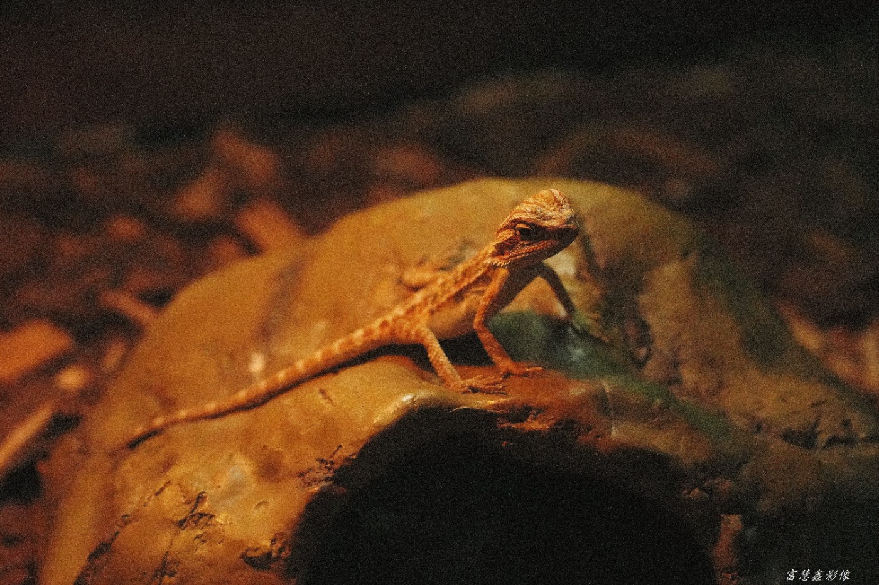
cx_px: 440
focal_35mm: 85
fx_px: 2075
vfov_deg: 16.1
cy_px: 292
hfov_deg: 23.9
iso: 12800
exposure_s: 1/1250
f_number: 5
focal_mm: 85
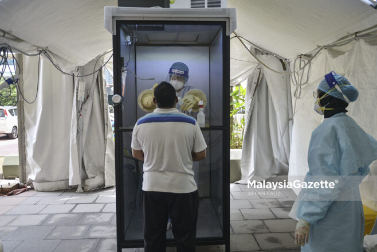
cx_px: 186
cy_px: 123
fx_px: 314
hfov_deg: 61.9
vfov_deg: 43.6
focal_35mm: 30
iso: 320
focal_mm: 29
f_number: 2.8
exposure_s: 1/320
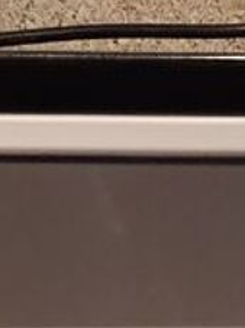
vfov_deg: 10.0
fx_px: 1673
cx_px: -67
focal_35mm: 177
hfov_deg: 8.3
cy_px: 745
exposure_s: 1/16.7
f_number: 1.7
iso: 6215
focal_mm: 5.24
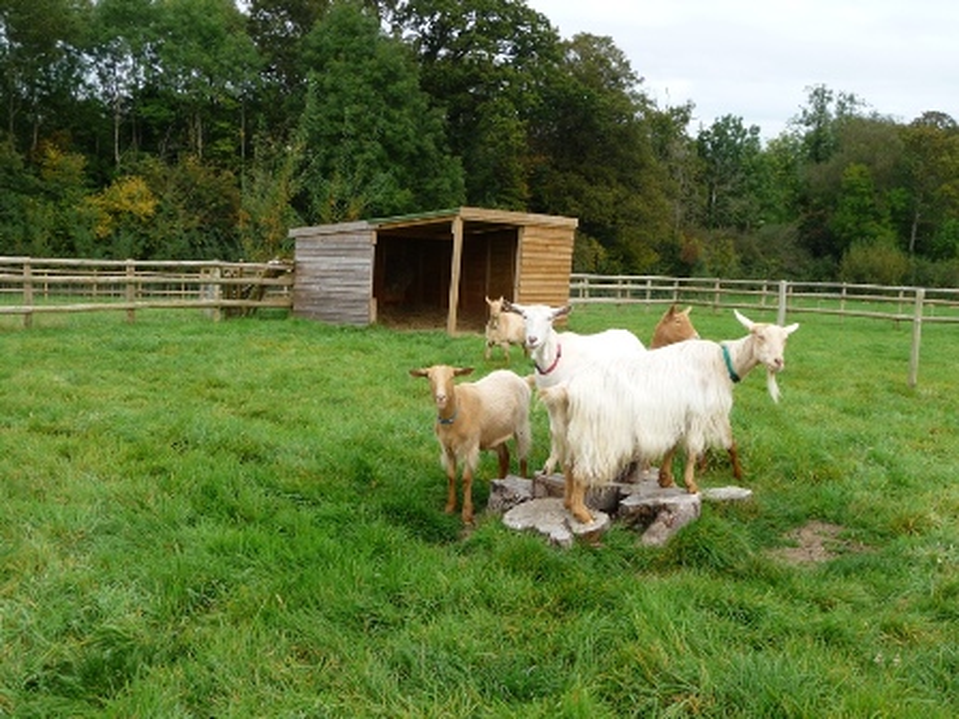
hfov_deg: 43.9
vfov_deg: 33.6
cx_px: 480
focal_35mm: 43
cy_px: 360
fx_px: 1191
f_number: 4
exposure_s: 1/250
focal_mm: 7.1
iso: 100
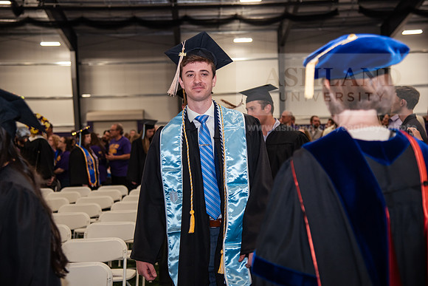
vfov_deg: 21.9
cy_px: 143
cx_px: 214
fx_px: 737
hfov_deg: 32.4
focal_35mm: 62
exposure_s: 1/125
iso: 1000
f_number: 4
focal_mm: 62
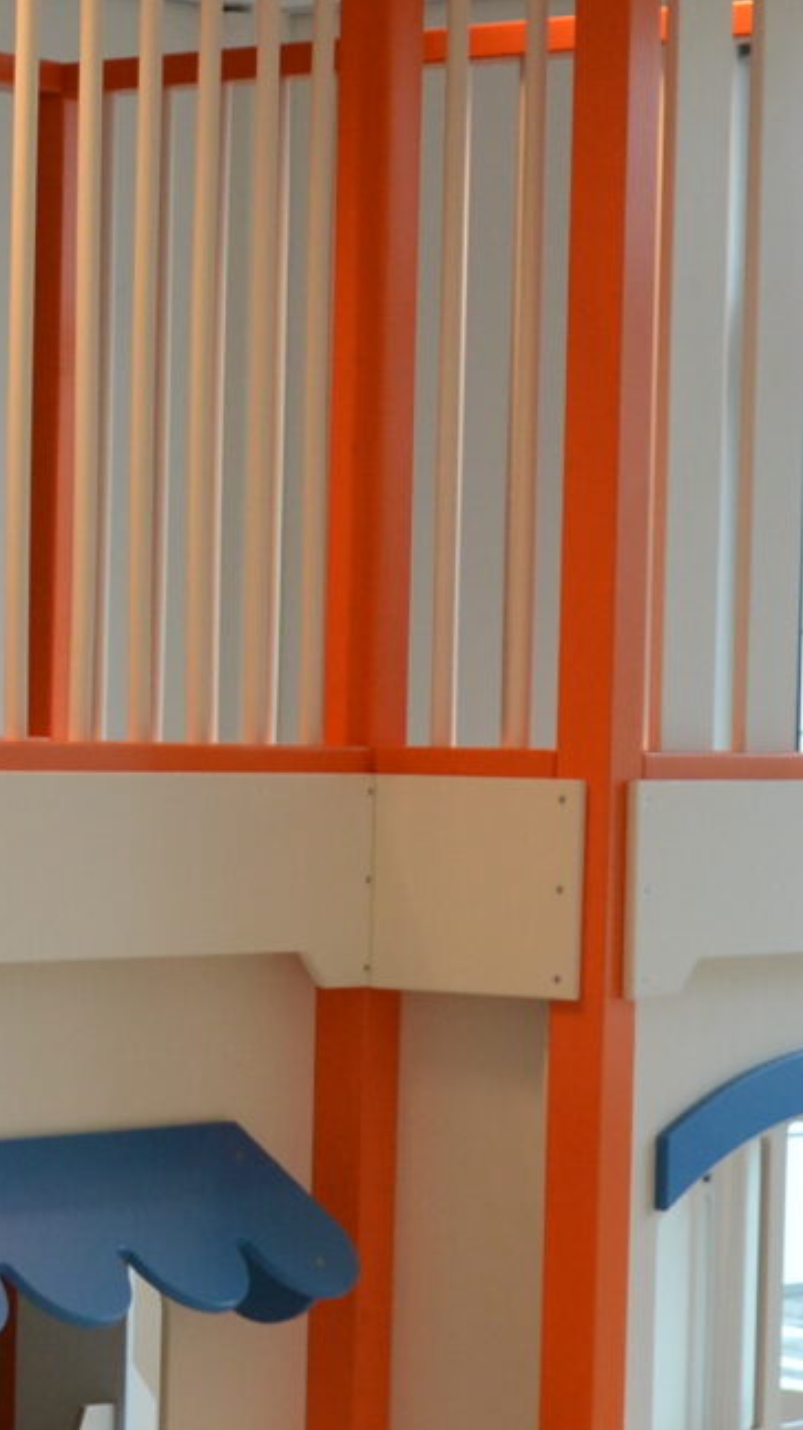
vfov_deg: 15.6
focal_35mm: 137
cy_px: 1002
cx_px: -400
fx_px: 5190
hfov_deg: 8.6
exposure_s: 1/100
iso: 400
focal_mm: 22
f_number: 5
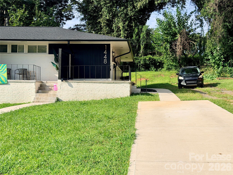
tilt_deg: +0.8
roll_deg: -0.8
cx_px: 116
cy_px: 88
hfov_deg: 39.7
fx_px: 323
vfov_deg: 30.3
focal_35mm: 48
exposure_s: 1/4587
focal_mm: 6.76
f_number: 1.78
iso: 64
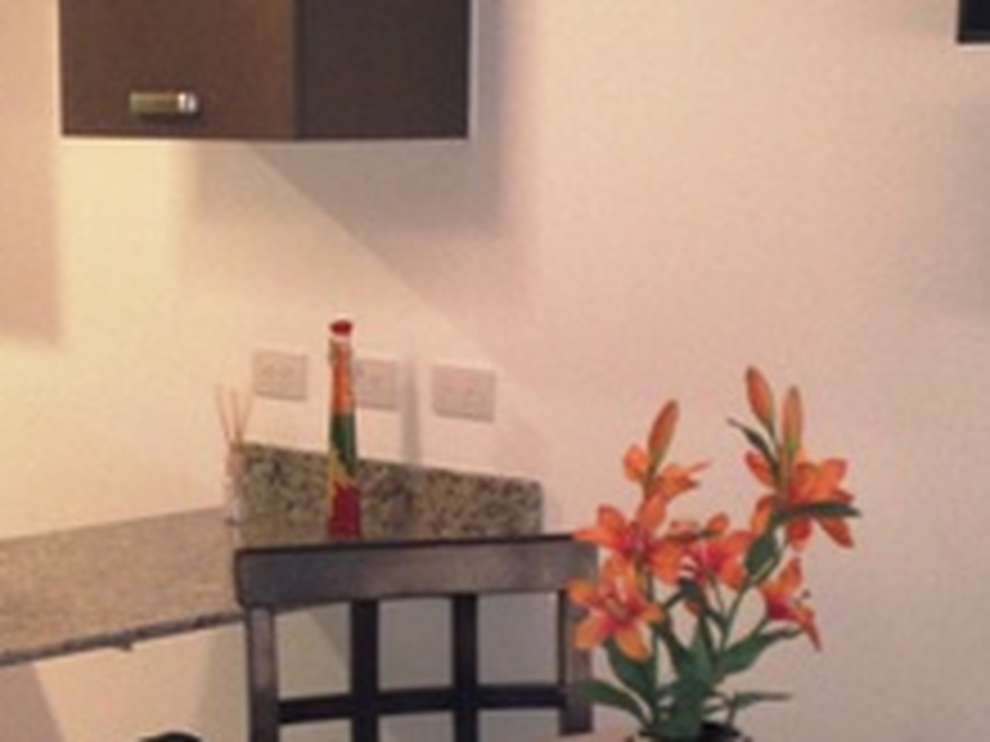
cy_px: 576
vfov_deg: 15.3
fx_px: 2746
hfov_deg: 20.4
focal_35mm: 96
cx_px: 328
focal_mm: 4.12
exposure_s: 1/20
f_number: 2.4
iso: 160
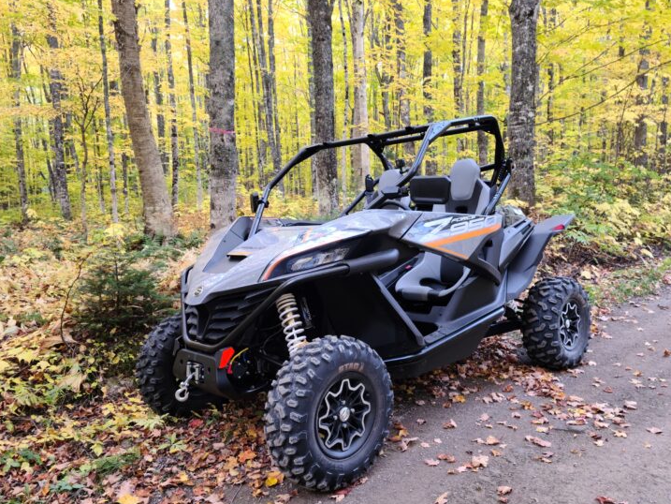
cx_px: 357
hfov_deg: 59.9
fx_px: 582
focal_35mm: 30
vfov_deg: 46.8
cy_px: 258
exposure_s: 1/59
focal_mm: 5.9
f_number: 2
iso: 200
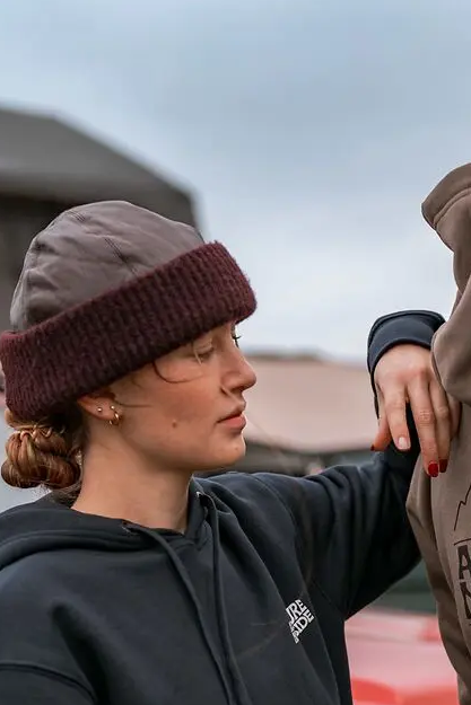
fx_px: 1883
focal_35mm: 96
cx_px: 366
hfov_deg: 14.2
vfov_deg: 20.8
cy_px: 636
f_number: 2.2
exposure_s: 1/200
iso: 200
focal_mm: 50
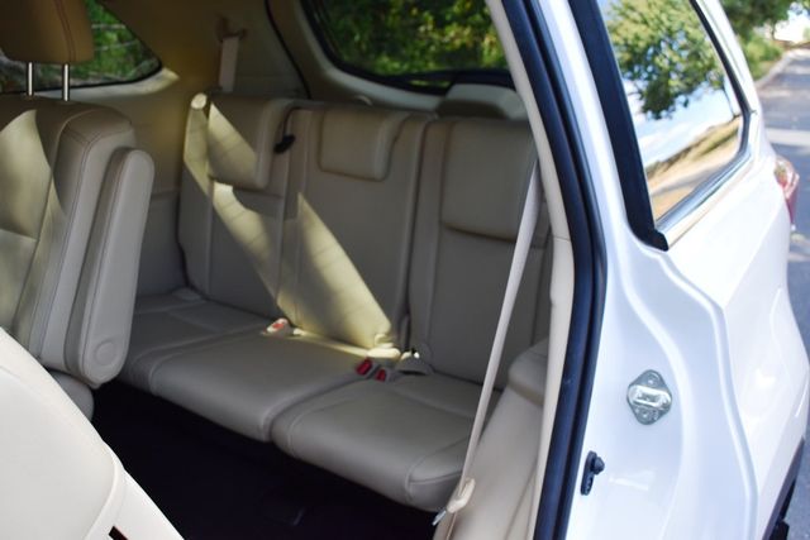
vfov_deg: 36.9
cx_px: 405
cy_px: 270
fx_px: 810
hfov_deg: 53.1
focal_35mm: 36
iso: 400
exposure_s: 1/250
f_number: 5.6
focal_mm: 24
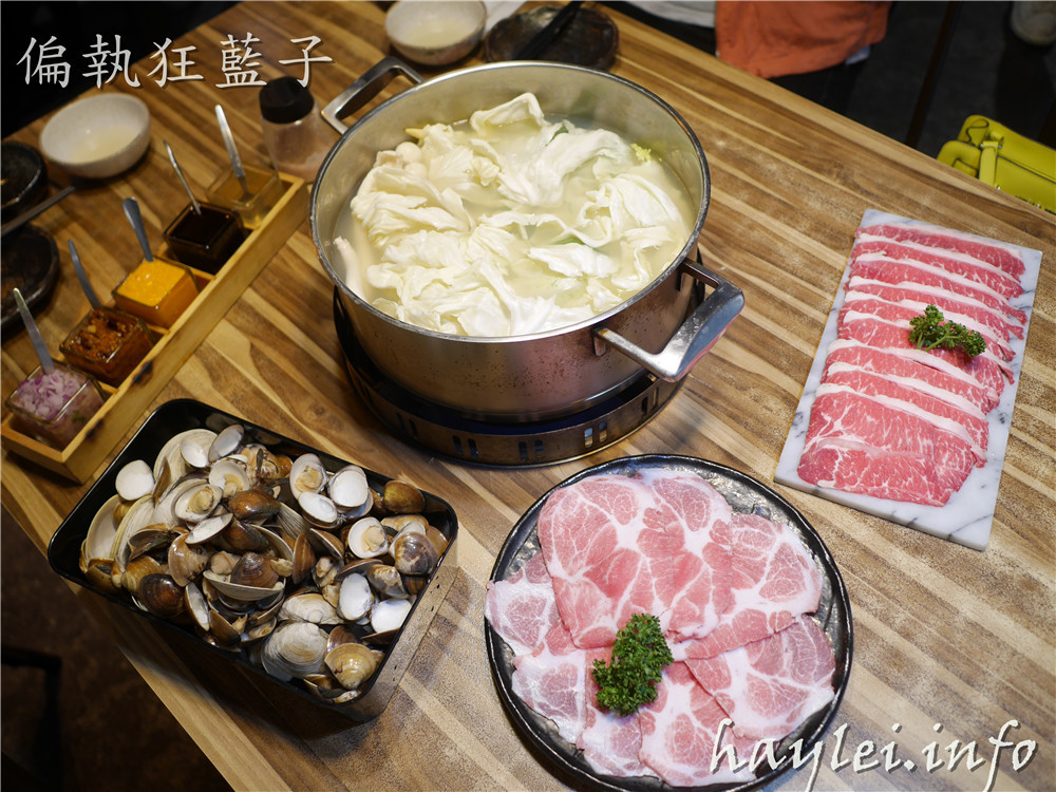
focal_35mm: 30
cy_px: 396
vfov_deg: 46.8
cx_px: 528
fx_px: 915
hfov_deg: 60.0
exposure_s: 1/60
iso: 320
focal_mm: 15
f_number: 2
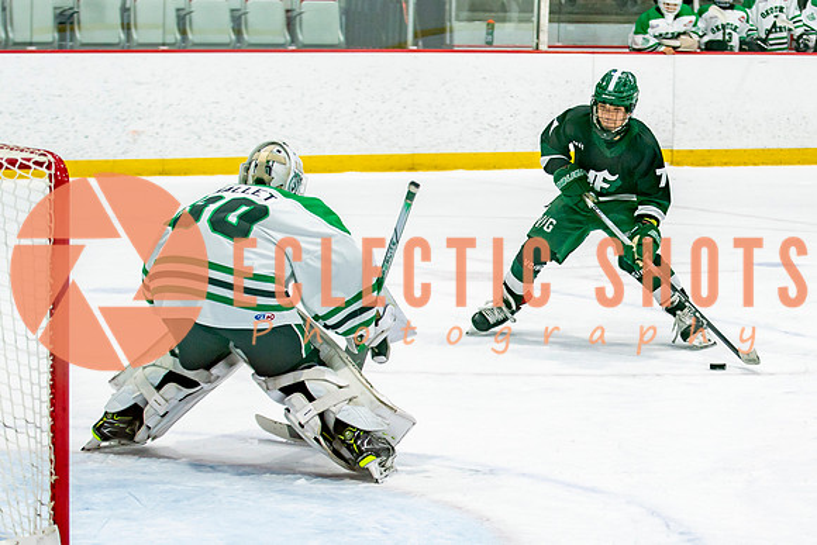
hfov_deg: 15.2
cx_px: 623
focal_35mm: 135
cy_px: 236
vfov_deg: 10.2
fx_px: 3054
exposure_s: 1/640
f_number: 3.2
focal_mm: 70
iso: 500
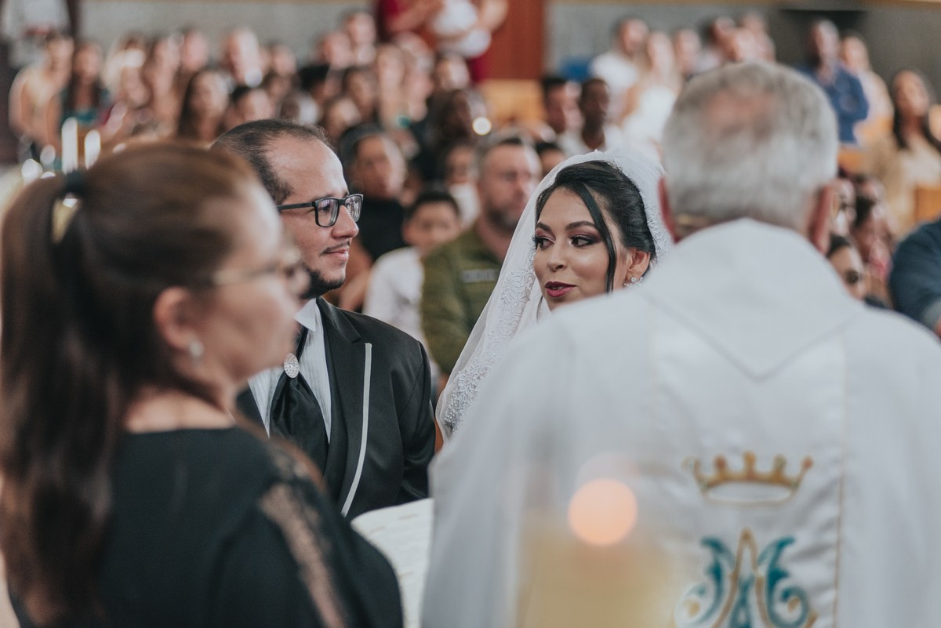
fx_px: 2876
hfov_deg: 18.6
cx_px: 470
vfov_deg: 12.5
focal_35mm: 110
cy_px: 314
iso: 1250
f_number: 2.8
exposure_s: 1/160
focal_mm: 110
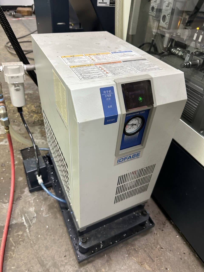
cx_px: 102
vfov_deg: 71.6
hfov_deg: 56.8
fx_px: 189
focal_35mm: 24
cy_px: 136
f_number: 1.8
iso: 250
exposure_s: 1/60
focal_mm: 6.9
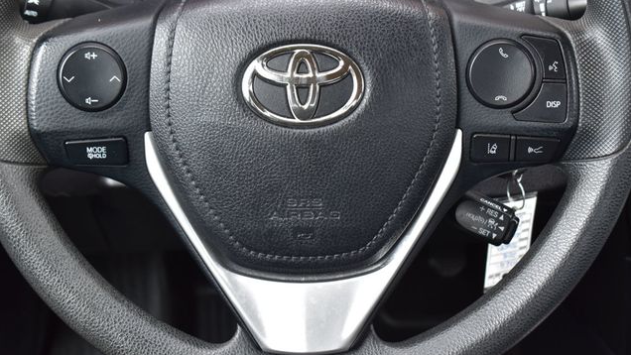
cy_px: 163
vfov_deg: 15.3
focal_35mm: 79
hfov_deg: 26.8
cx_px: 316
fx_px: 1322
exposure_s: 1/50
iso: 400
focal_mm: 50
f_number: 8
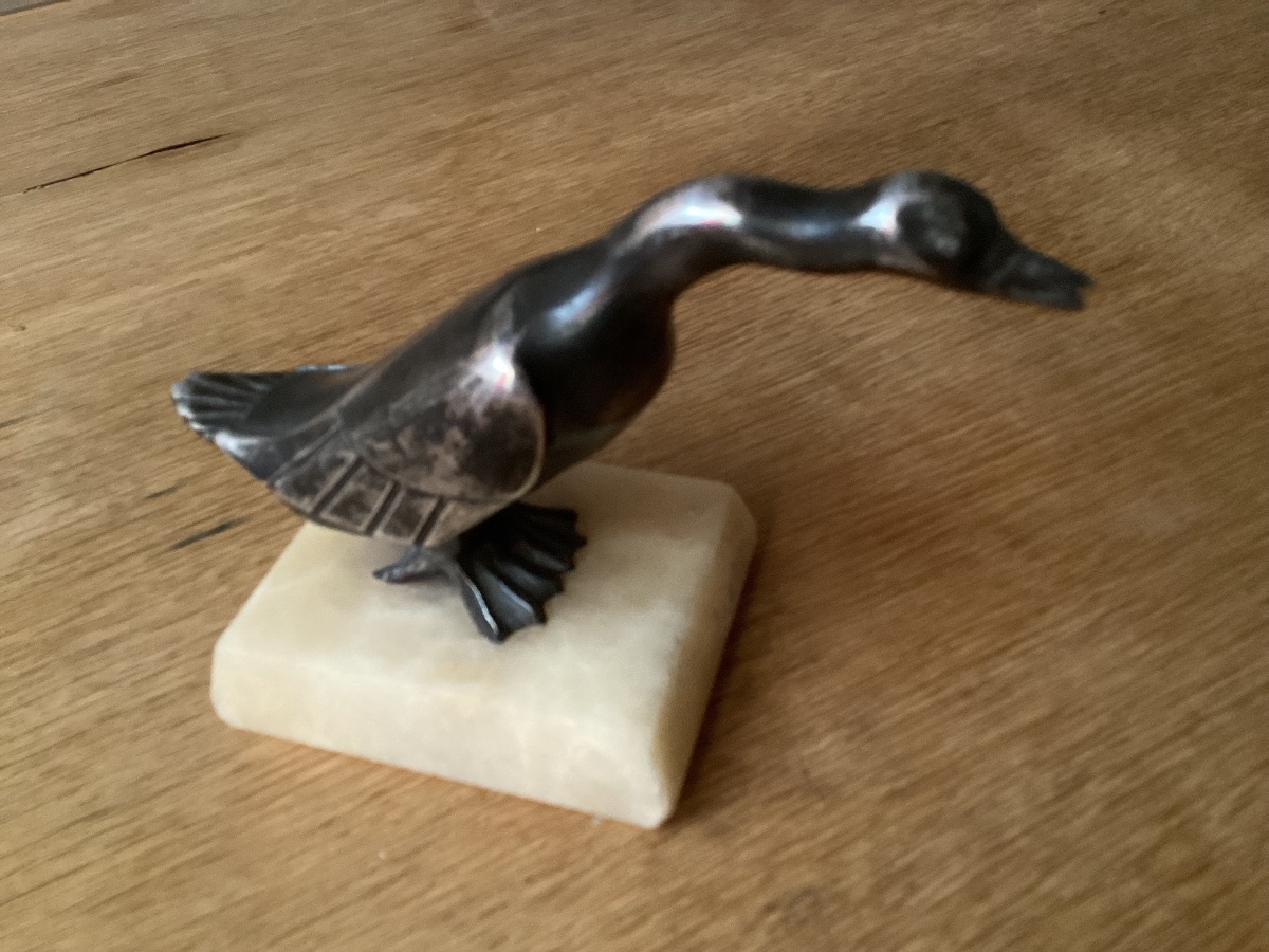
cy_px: 476
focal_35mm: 31
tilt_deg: -41.2
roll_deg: +5.1
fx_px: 1136
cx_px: 634
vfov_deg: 45.4
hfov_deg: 58.4
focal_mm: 3.3
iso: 100
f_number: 2.4
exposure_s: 1/60
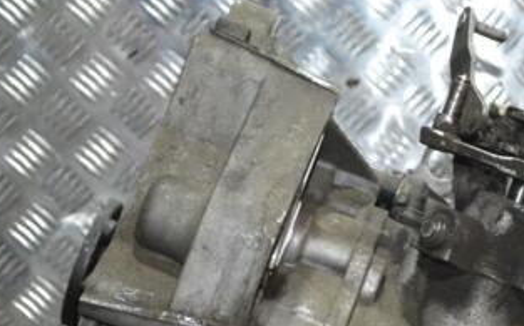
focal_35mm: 135
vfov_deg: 9.6
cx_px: 343
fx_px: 1926
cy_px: 289
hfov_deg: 15.5
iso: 3200
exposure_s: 1/60
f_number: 5.3
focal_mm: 46
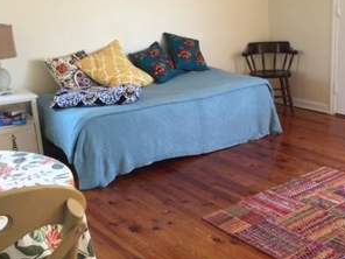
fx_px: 468
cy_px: 130
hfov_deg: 39.9
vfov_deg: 30.9
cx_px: 231
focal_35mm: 47
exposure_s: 1/15
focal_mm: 4.15
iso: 32
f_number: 2.2
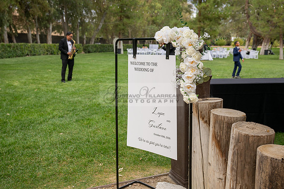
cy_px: 94
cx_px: 142
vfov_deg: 36.0
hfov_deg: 51.9
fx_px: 292
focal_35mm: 37
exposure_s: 1/400
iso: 320
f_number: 4.5
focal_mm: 37
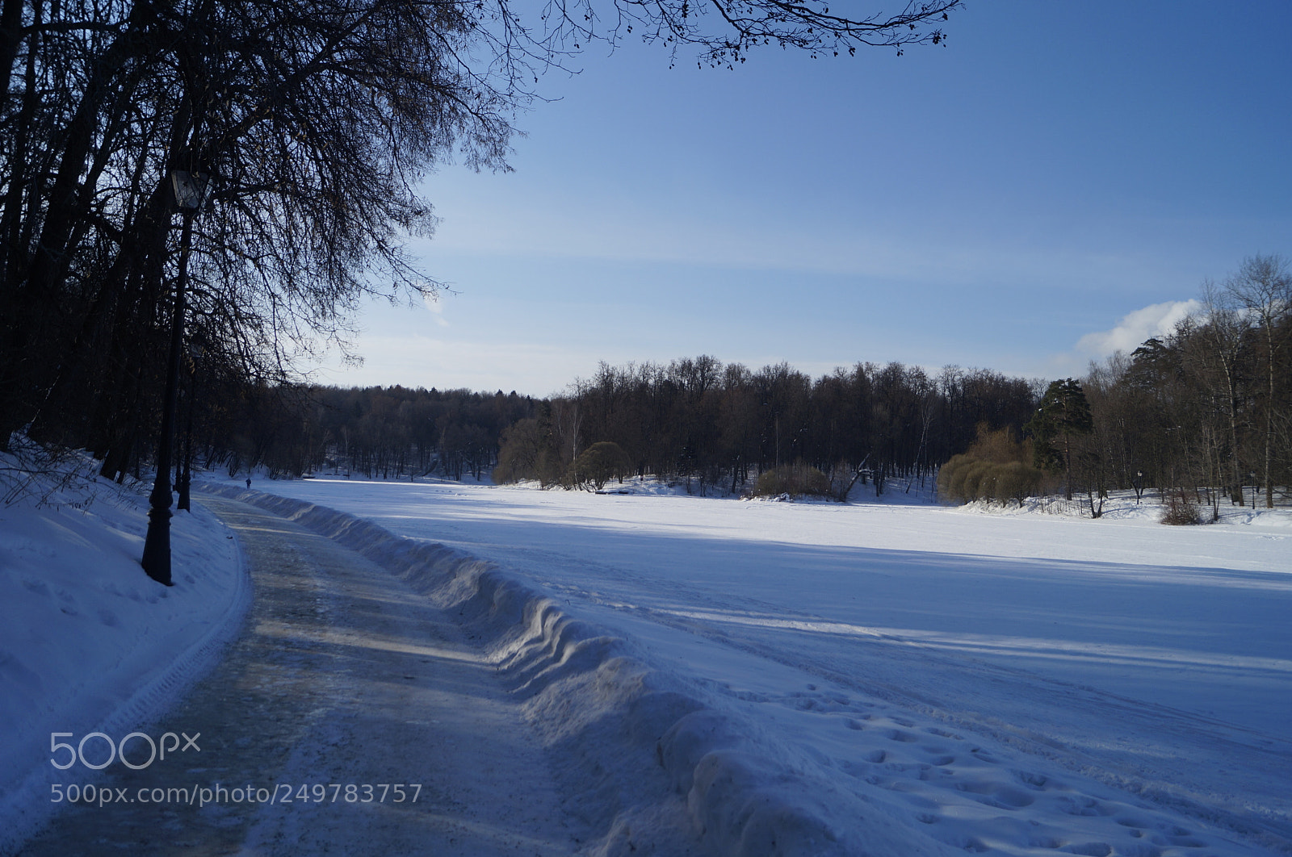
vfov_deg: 43.5
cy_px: 428
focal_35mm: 30
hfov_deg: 62.0
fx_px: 1075
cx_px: 646
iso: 100
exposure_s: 1/2500
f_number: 3.5
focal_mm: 20
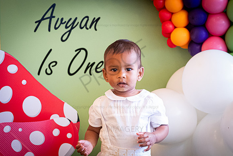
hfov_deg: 11.2
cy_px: 92
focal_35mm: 184
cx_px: 103
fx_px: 1192
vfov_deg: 7.5
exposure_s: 1/60
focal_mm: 90.6
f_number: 2.8
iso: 4000
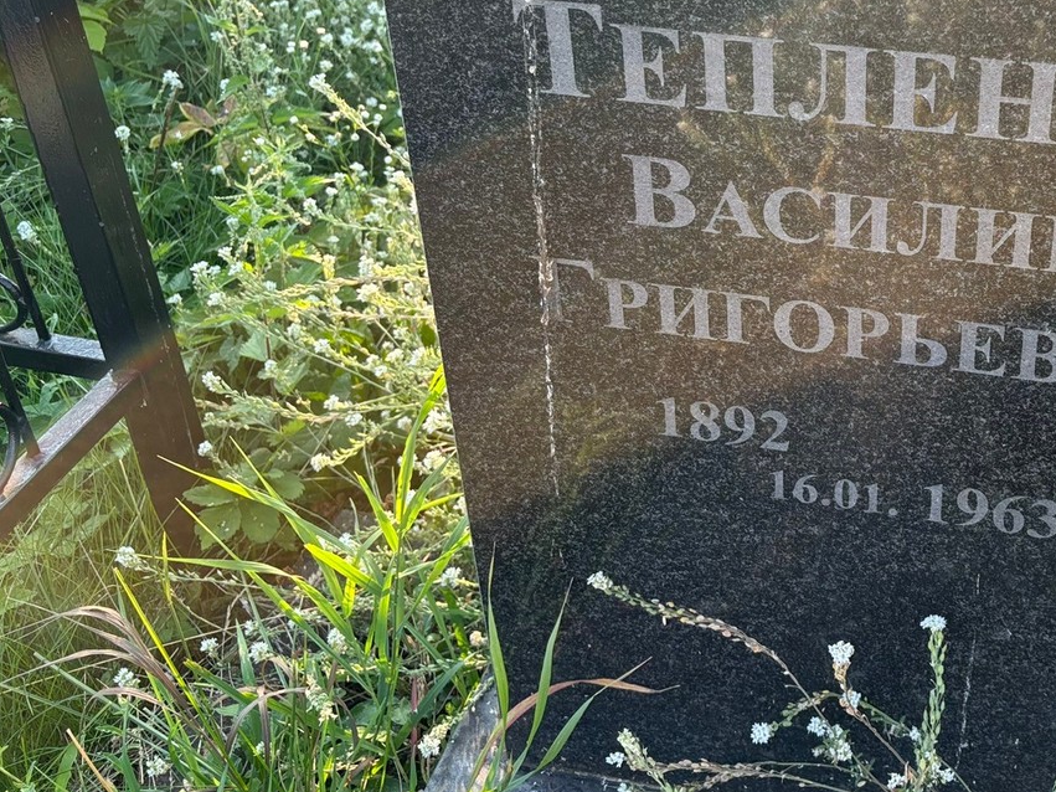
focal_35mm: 44
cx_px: 872
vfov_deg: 32.2
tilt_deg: -34.3
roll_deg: -1.9
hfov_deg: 40.8
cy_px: 189
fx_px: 1342
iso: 50
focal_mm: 5.96
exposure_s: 1/270
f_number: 1.6
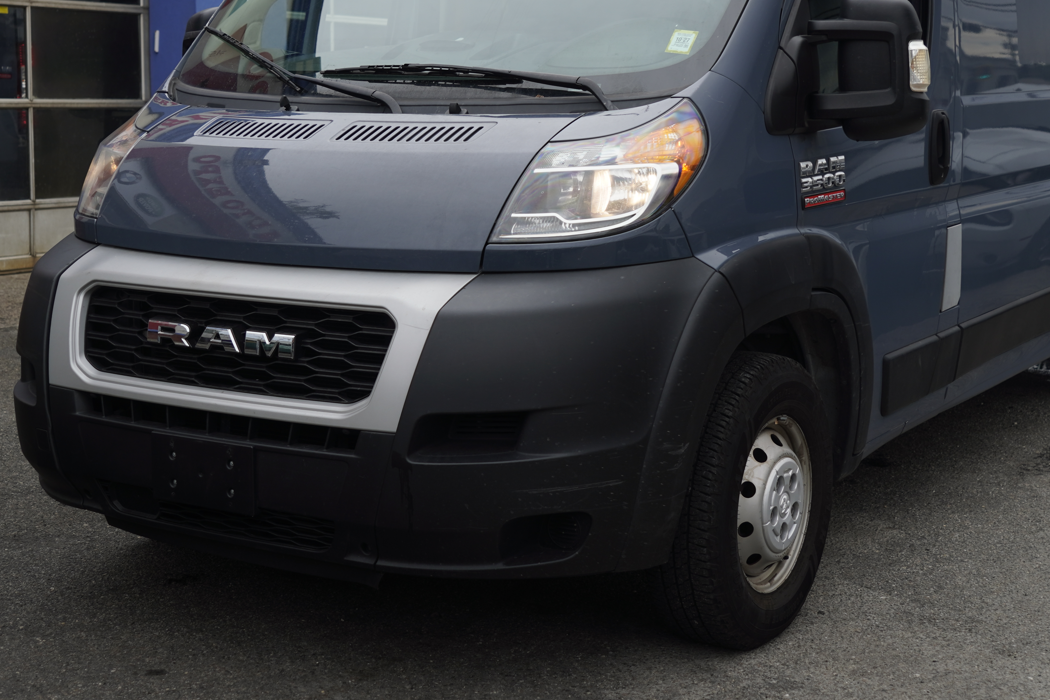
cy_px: 214
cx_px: 602
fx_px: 1682
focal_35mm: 58
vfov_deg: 23.4
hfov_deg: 34.6
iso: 200
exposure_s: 1/40
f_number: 2.8
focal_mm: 26.3
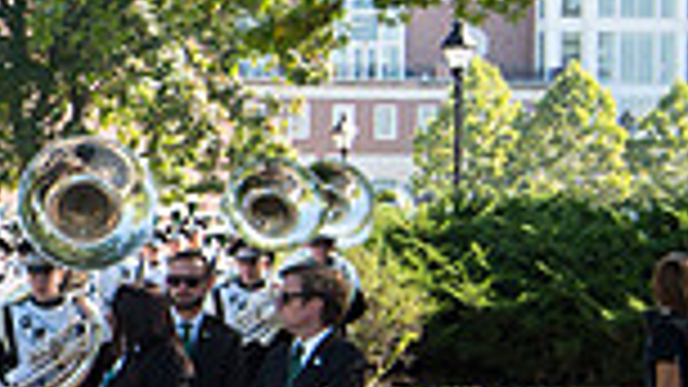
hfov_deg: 12.7
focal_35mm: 159
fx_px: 2900
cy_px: 241
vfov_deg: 7.6
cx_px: -418
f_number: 9
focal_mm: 40
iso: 125
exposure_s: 1/50
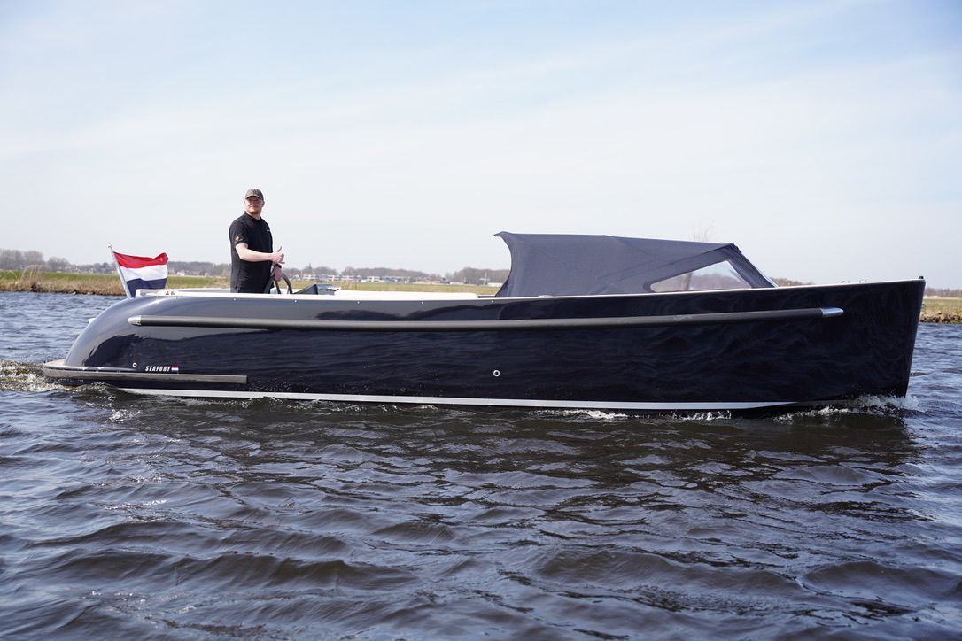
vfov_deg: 32.0
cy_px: 320
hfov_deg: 46.6
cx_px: 481
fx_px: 1117
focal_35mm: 42
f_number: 3.5
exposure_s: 1/800
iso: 100
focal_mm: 41.8
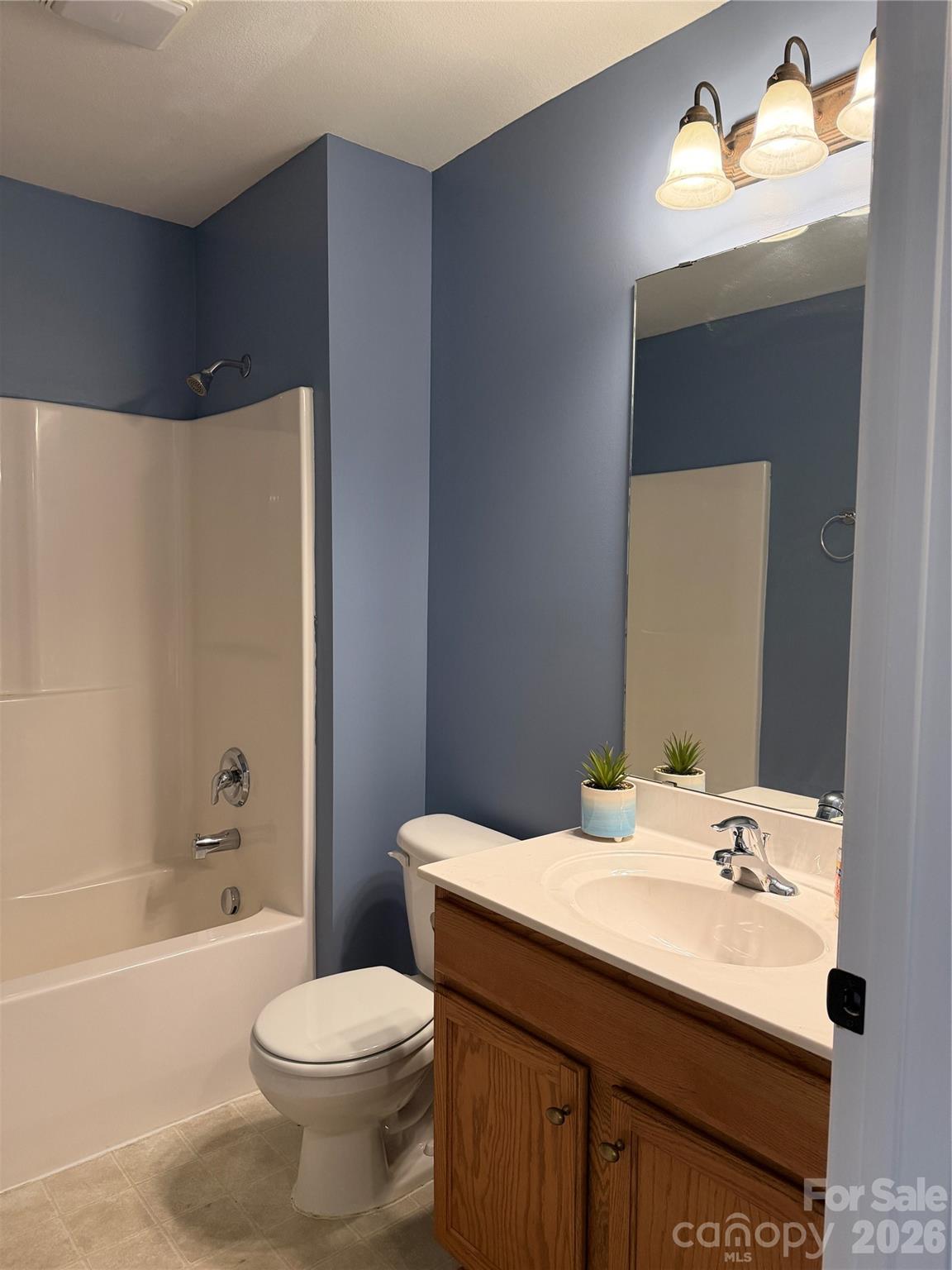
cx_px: 476
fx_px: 880
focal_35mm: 24
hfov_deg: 56.8
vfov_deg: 71.6
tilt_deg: -4.8
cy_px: 635
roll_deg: -0.6
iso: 250
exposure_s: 1/60
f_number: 1.78
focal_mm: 6.76
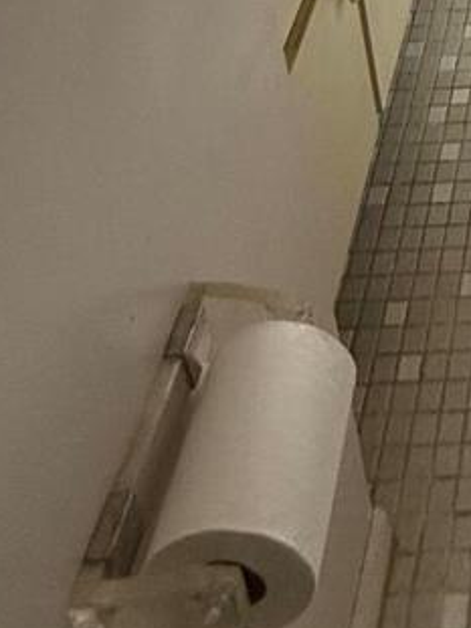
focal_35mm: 54
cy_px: -523
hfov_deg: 23.1
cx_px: 659
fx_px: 980
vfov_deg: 21.5
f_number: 2.2
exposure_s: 1/120
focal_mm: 2.22
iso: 320
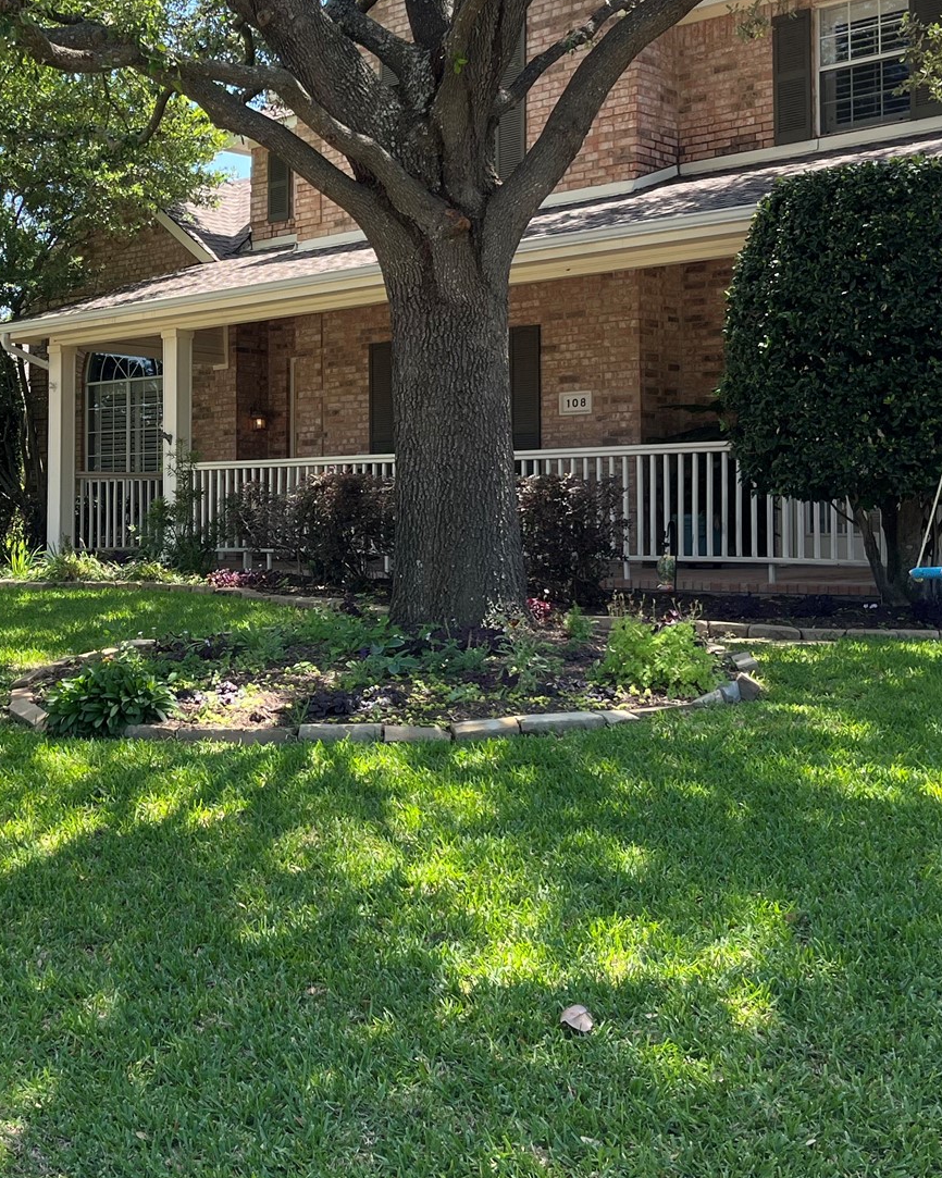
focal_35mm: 48
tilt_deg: +2.8
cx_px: 198
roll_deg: +0.2
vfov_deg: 38.6
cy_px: 456
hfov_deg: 30.7
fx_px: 1673
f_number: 1.6
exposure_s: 1/696
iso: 50
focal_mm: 5.1
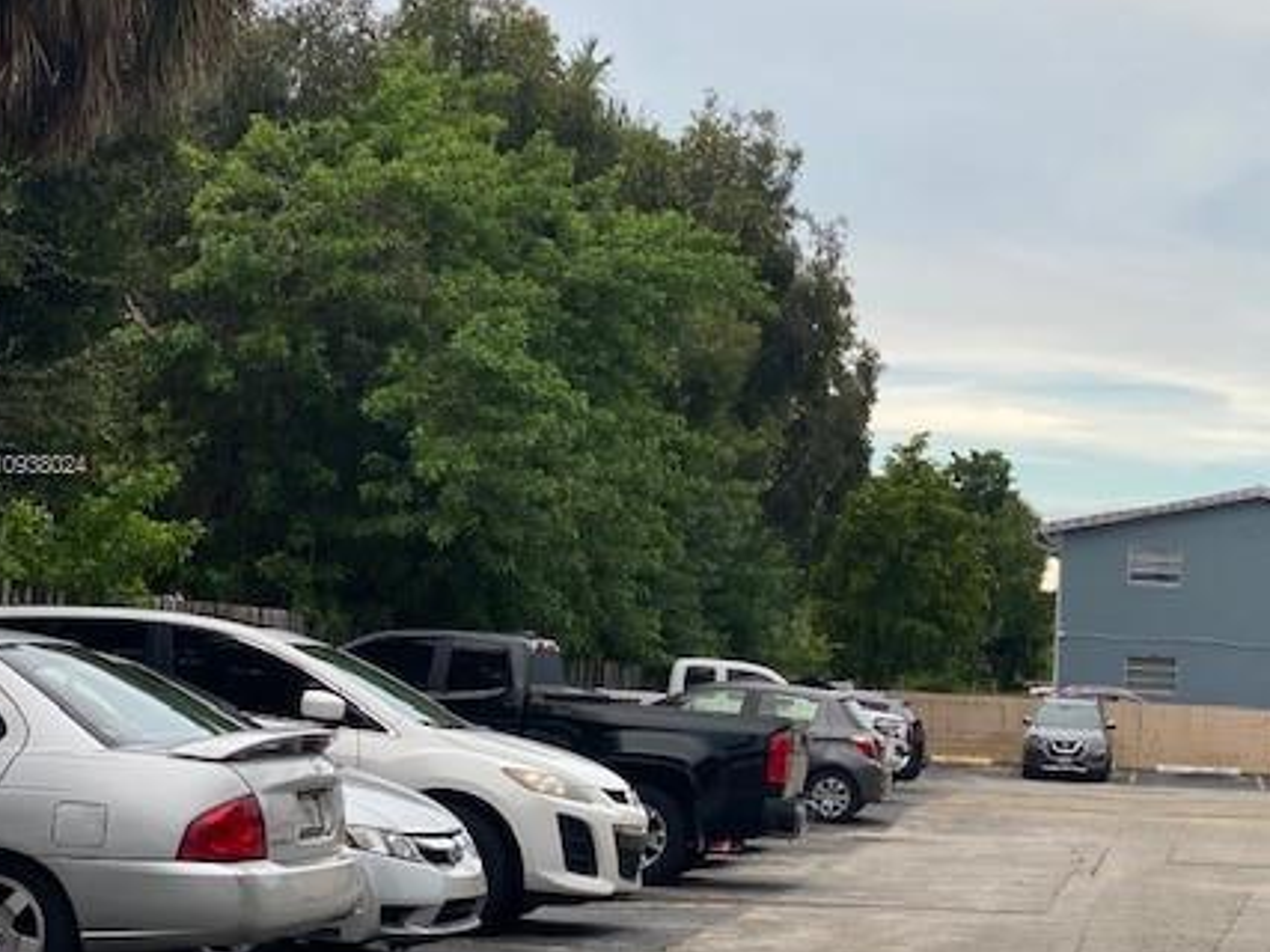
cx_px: 857
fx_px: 2861
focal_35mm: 78
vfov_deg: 18.9
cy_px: 467
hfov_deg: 24.9
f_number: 2
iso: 20
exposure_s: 1/291
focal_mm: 6
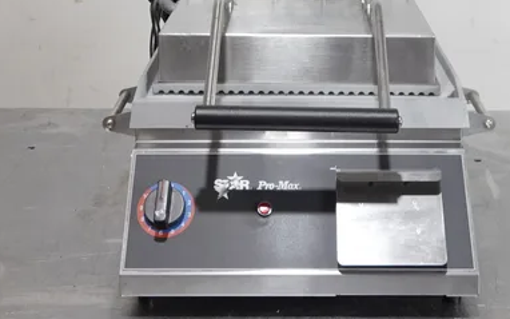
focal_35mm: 78
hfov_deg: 26.4
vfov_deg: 15.7
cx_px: 300
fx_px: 1084
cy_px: -129
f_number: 3.5
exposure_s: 1/40
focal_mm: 14.4
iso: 500
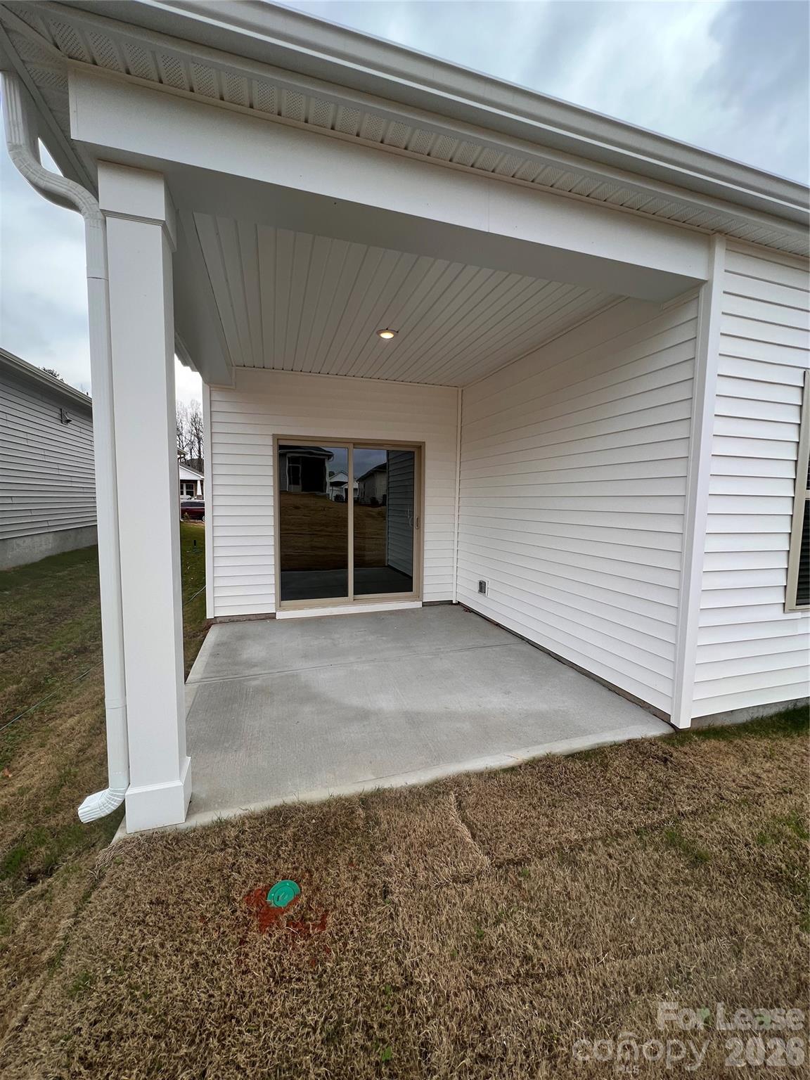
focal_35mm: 13
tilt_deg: -4.7
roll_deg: +0.0
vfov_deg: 106.2
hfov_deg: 89.9
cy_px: 540
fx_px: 406
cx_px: 405
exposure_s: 1/345
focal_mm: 1.57
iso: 32
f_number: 1.8
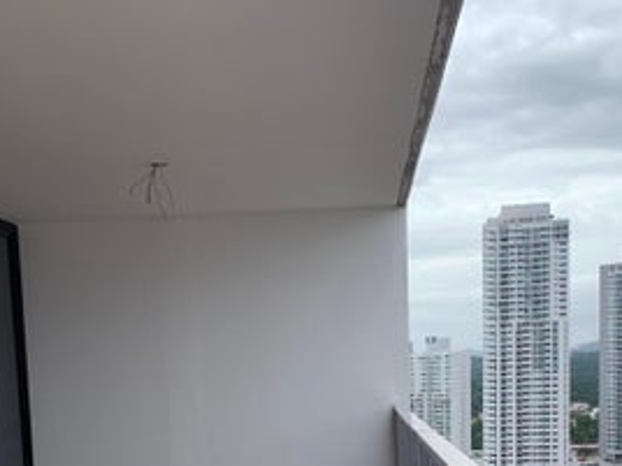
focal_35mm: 62
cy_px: 538
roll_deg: +2.7
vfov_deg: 22.1
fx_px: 1114
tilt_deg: -6.4
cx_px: 281
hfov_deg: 31.2
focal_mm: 4.25
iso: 25
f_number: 1.8
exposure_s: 1/605
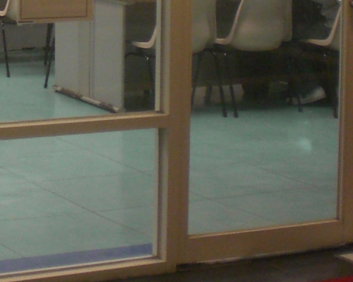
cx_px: -43
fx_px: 1295
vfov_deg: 12.1
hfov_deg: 15.1
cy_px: -87
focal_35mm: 124
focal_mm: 6.3
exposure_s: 1/40
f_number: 3.1
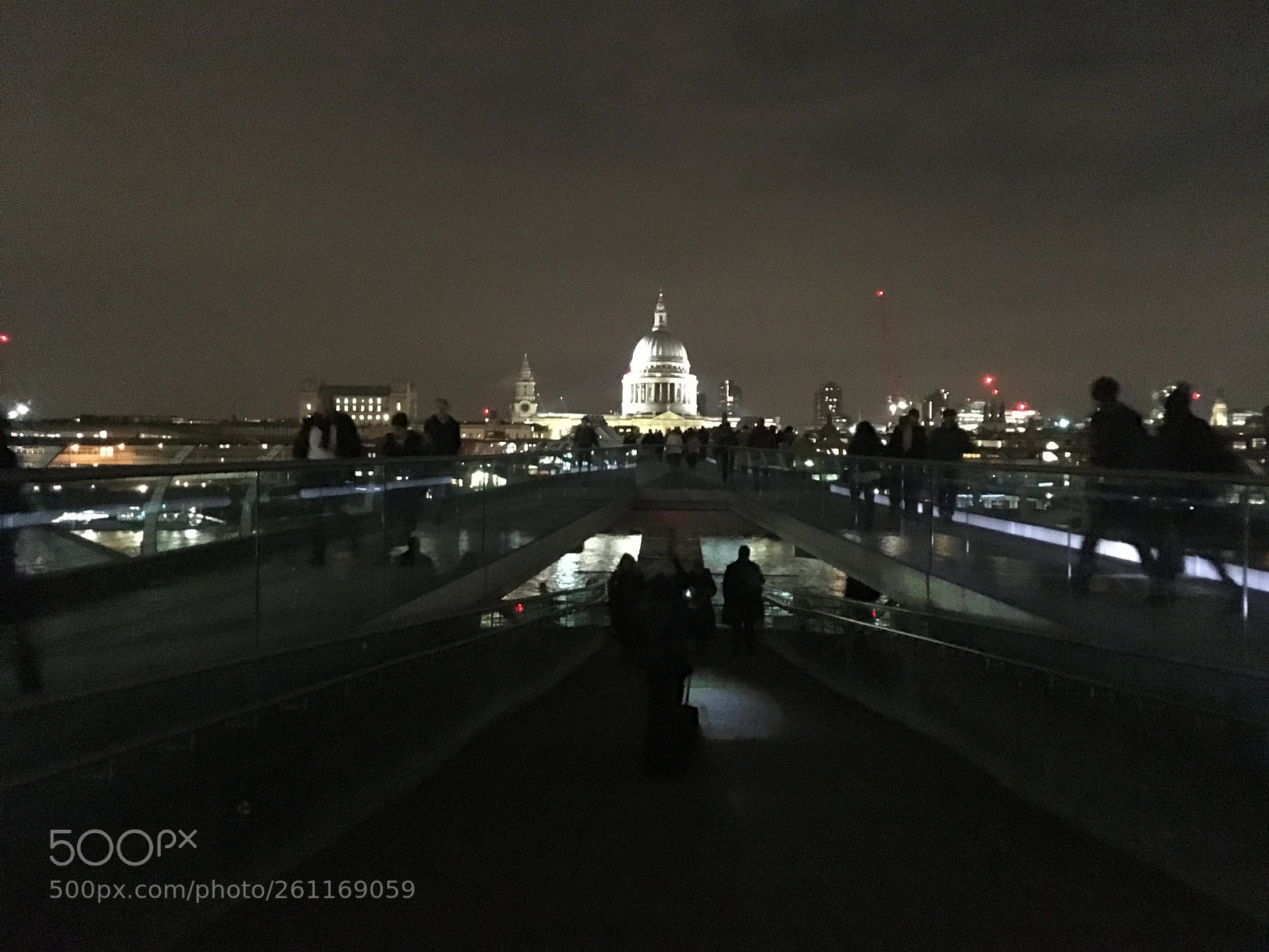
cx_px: 634
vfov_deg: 48.2
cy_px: 476
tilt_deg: +0.8
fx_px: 1063
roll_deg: +0.5
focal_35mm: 29
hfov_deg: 61.7
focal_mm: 4.15
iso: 2000
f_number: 2.2
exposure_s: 1/17
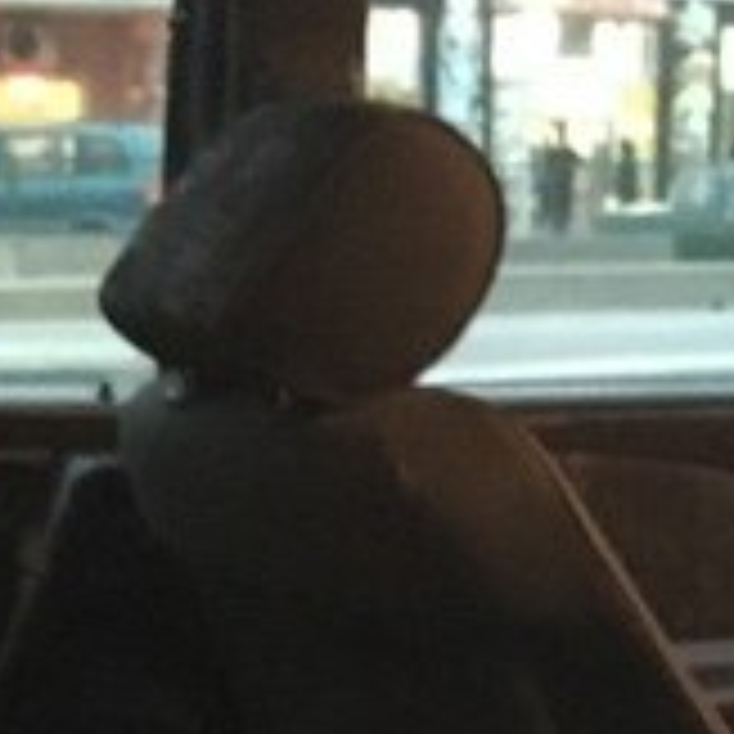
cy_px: 1020
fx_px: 2495
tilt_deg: -19.0
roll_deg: -0.7
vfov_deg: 15.7
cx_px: 486
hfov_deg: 16.7
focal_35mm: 104
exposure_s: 1/17
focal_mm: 4.15
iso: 1000
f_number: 2.2
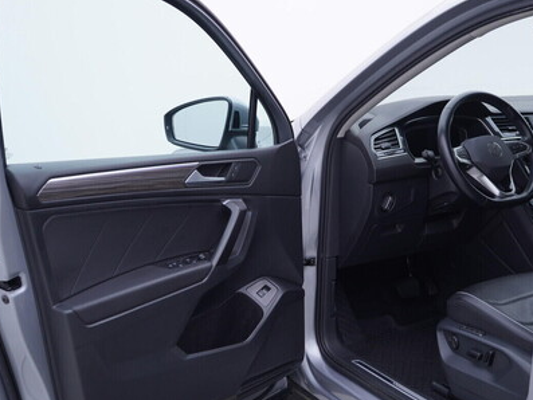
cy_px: 222
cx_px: 287
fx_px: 739
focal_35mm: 48
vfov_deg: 30.3
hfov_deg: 39.6
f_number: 3.2
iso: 125
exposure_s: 1/50
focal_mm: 24
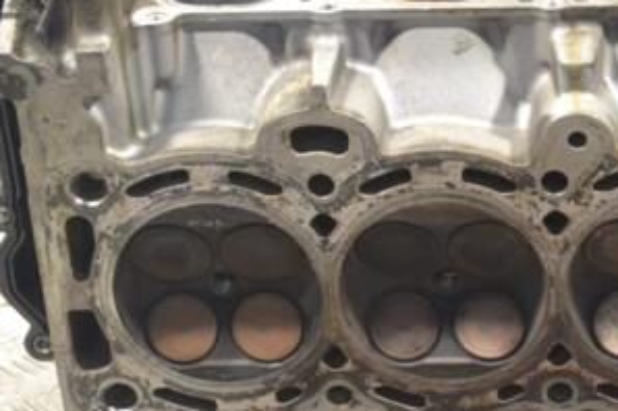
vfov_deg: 11.3
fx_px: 2075
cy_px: 176
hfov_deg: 16.7
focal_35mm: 121
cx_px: 539
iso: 3200
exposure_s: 1/160
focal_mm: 40
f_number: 6.3
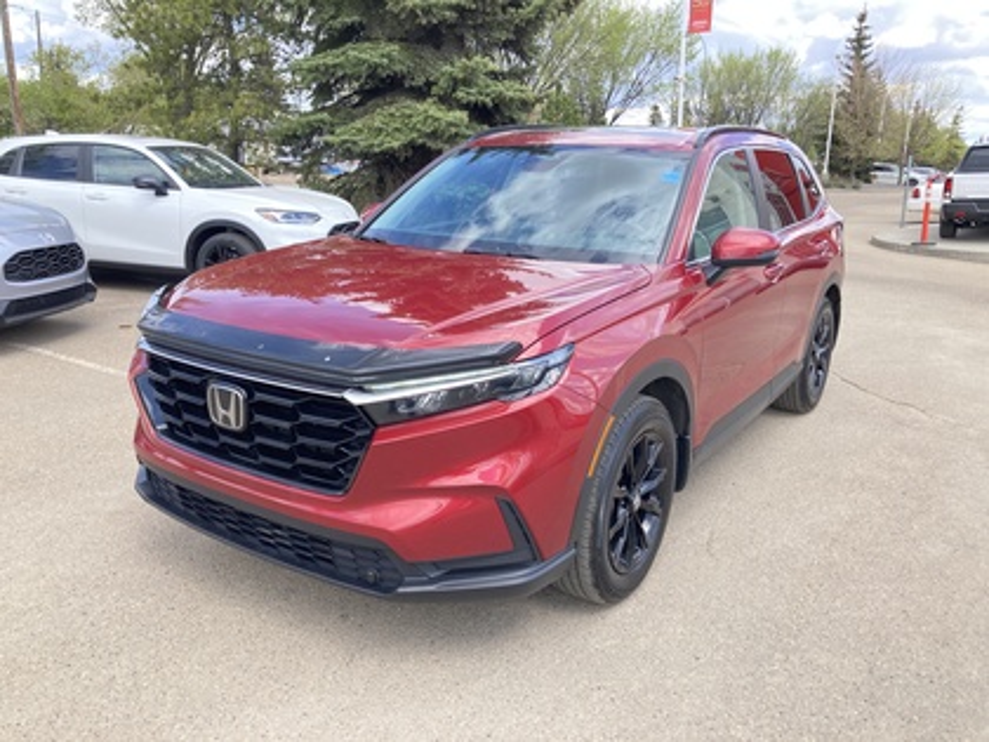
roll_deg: -1.6
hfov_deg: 63.4
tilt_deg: -14.4
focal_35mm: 28
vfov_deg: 49.7
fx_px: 800
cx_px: 494
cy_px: 371
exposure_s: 1/223
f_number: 1.8
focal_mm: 3.99
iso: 20
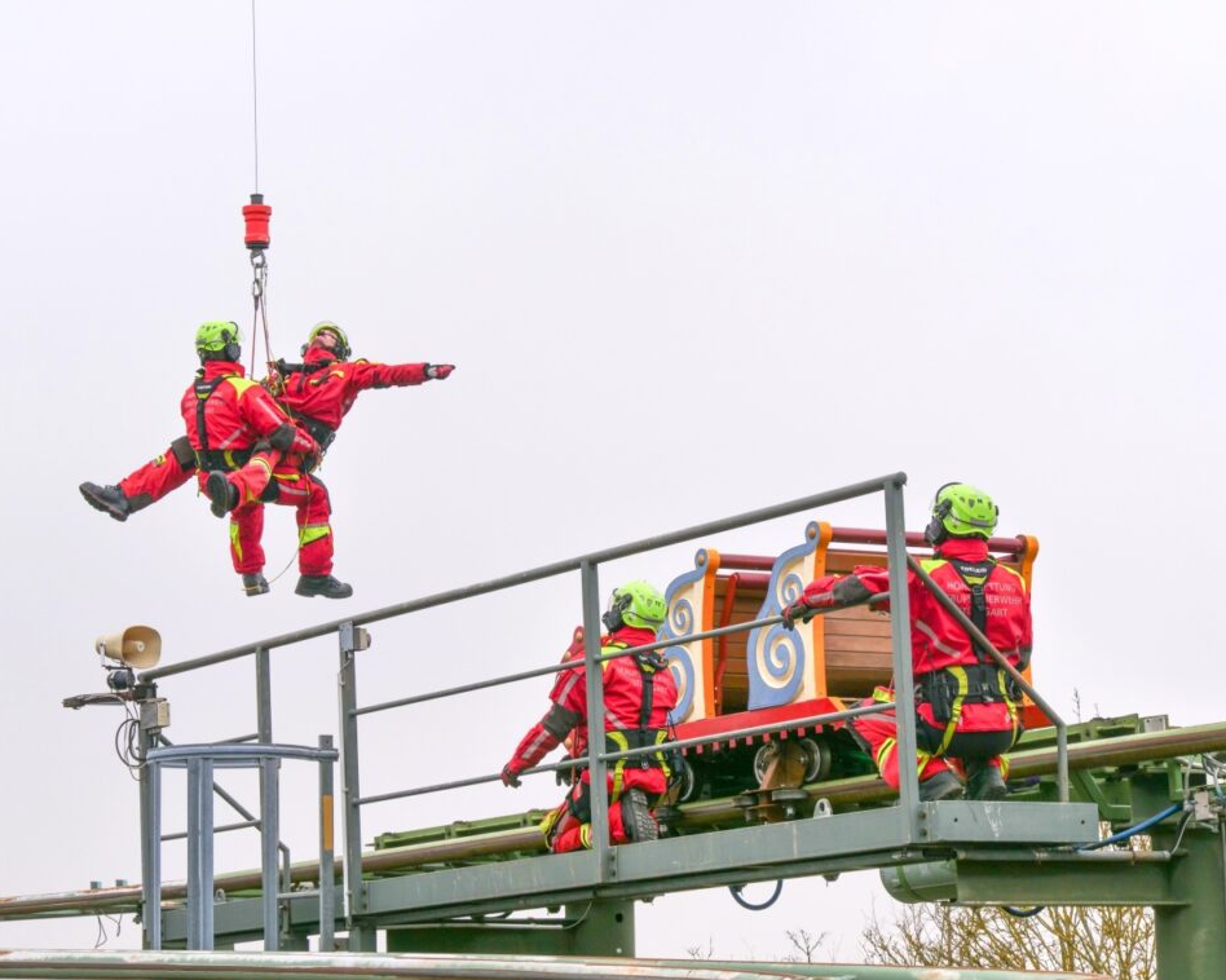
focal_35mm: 97
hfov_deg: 19.8
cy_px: 495
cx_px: 565
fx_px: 3519
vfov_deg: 15.9
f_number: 7.1
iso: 200
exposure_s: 1/400
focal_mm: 46
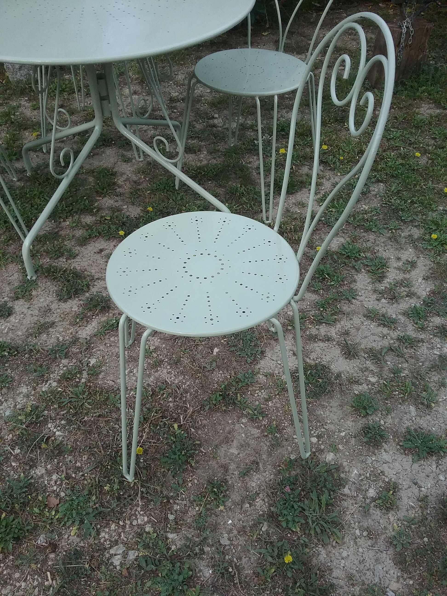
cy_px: 298
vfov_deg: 58.4
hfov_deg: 45.4
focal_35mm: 31
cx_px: 224
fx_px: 534
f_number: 2.2
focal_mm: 3.3
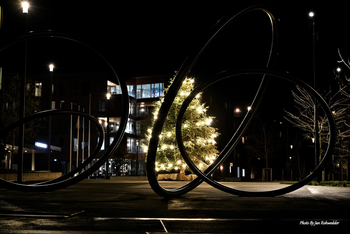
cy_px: 117
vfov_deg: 20.9
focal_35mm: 65
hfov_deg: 31.0
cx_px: 175
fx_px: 632
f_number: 6.3
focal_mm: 65
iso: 100
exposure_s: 1.6
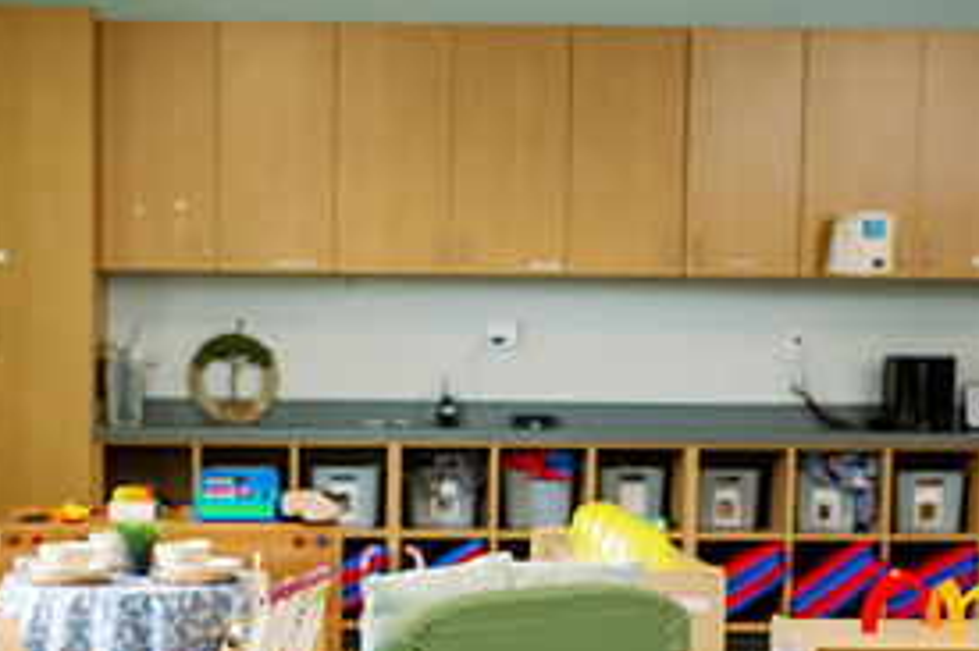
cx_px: 324
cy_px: 539
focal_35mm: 76
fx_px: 2065
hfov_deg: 26.5
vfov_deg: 17.7
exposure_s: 1/125
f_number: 5
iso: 800
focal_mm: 36
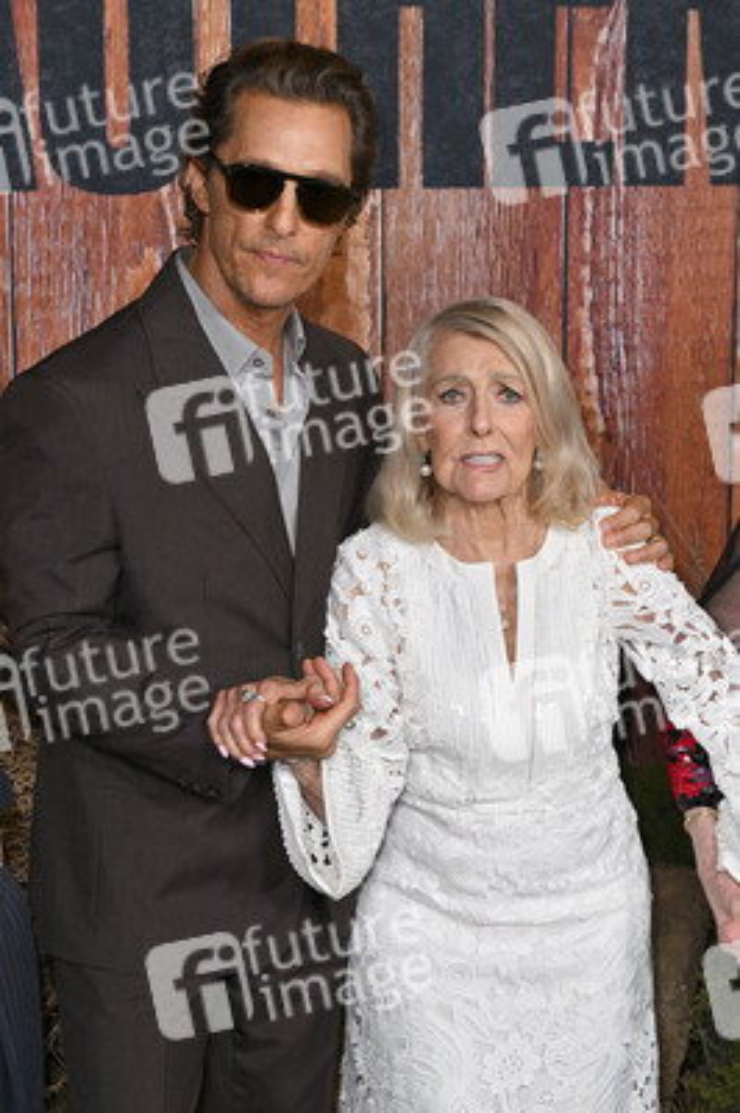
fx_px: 2100
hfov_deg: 20.0
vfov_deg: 29.7
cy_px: 556
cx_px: 370
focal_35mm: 68
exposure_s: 1/250
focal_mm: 68
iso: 1000
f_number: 7.1
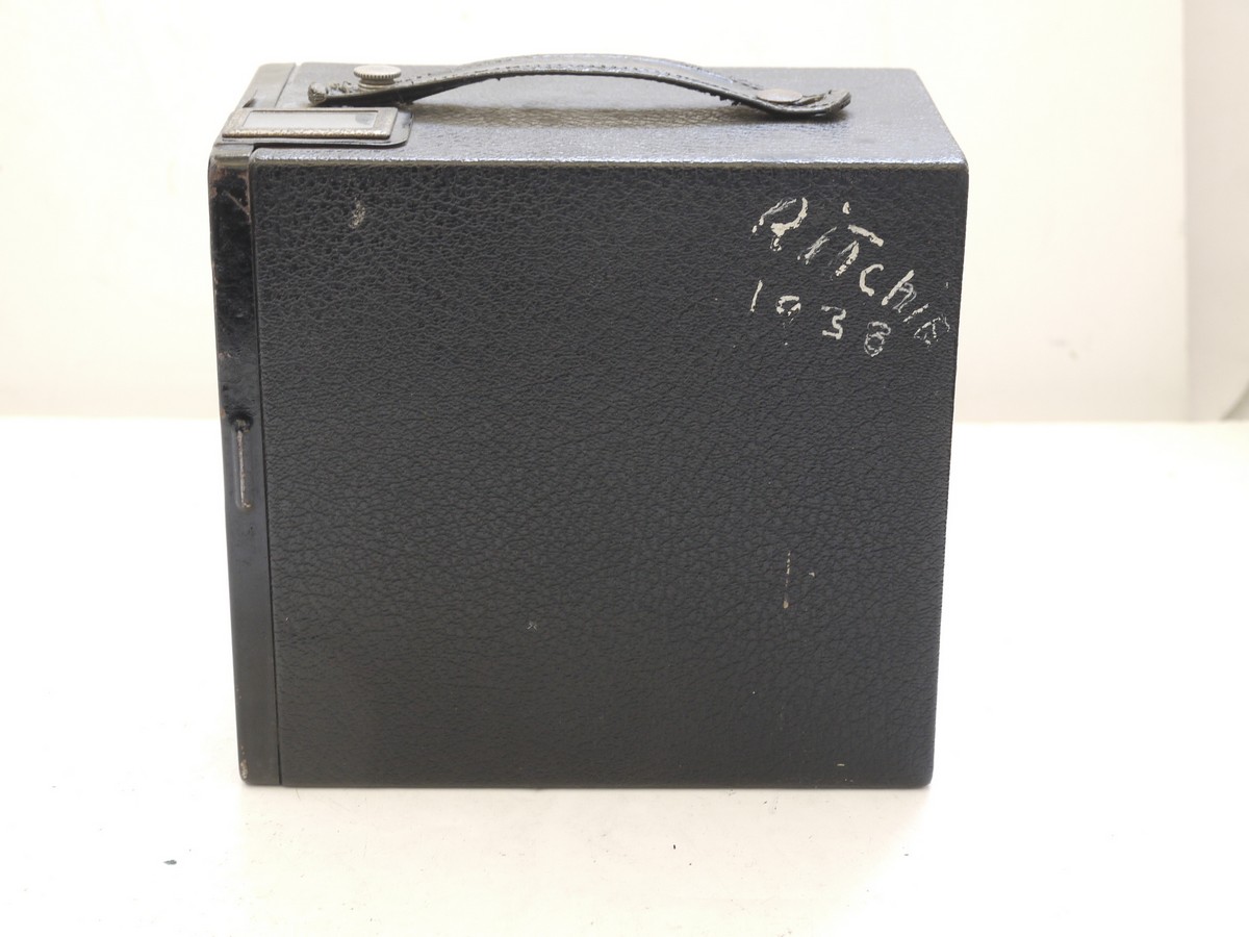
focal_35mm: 72
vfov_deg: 20.4
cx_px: 624
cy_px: 468
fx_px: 2598
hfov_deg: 27.0
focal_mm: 36
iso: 400
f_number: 10
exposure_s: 1/4
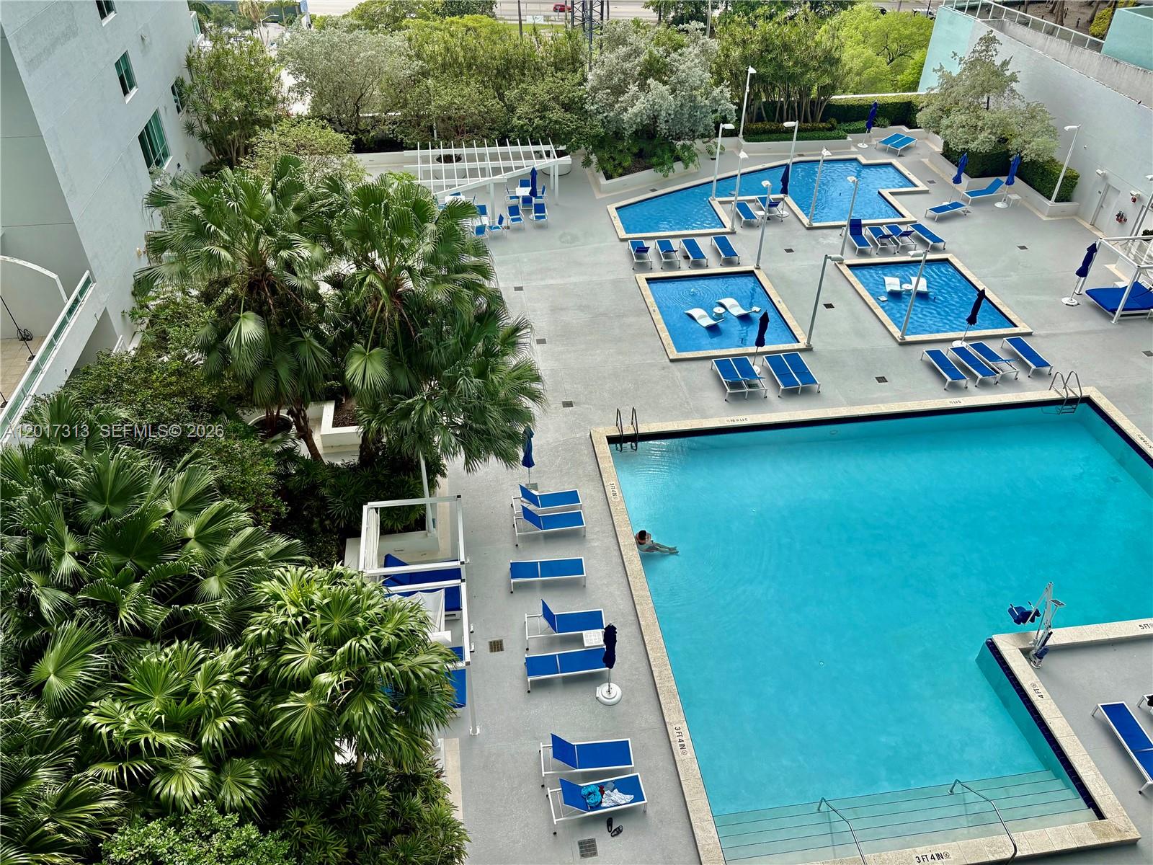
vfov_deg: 53.1
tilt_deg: -38.4
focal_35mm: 26
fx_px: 866
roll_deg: -0.2
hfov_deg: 67.3
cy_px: 432
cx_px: 576
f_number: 1.6
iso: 50
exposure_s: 1/782
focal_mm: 5.96
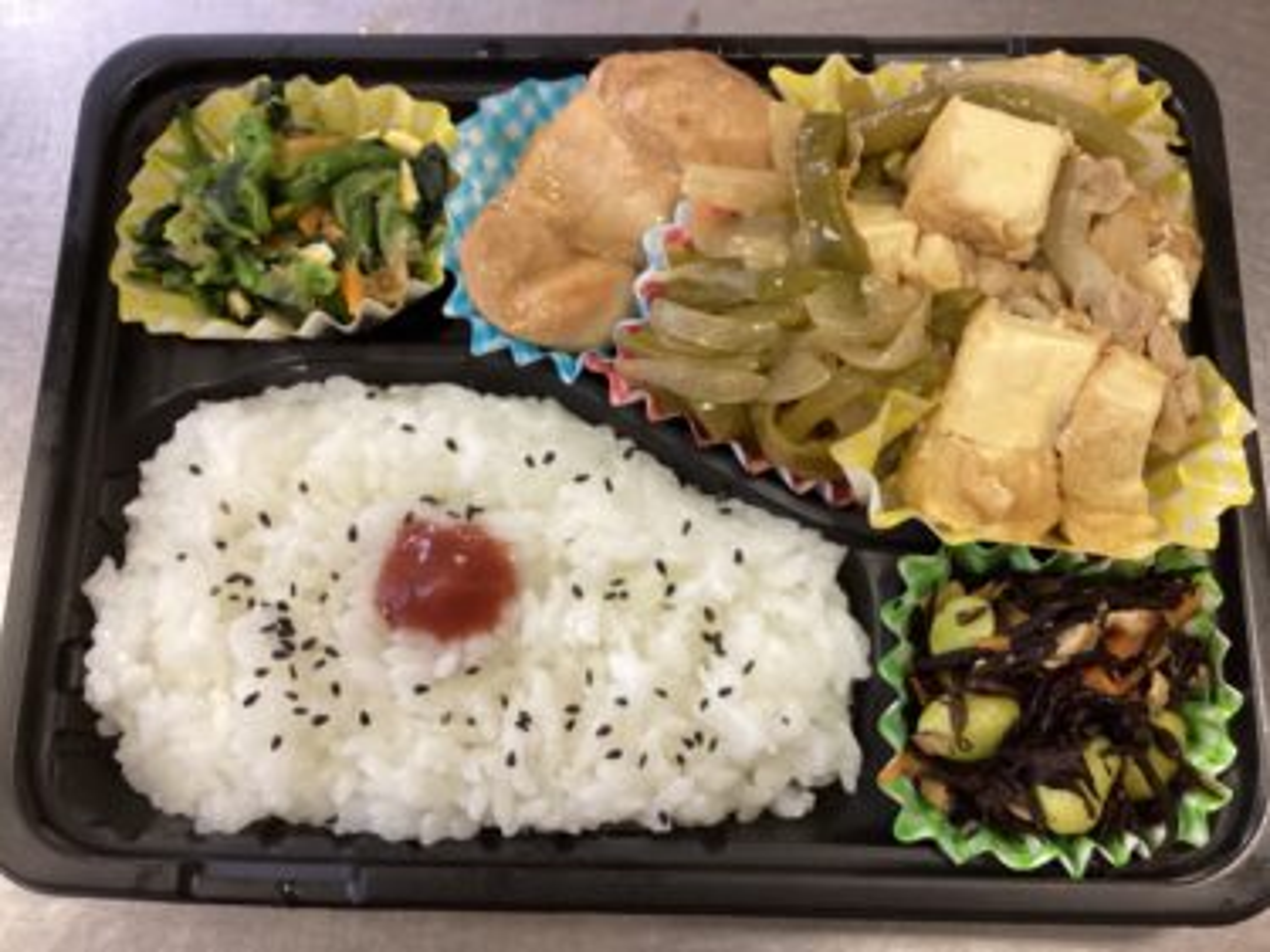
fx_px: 1137
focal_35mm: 31
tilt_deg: -74.9
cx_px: 635
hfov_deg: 58.4
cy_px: 476
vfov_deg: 45.4
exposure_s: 1/60
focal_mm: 3.3
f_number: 2.4
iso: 200
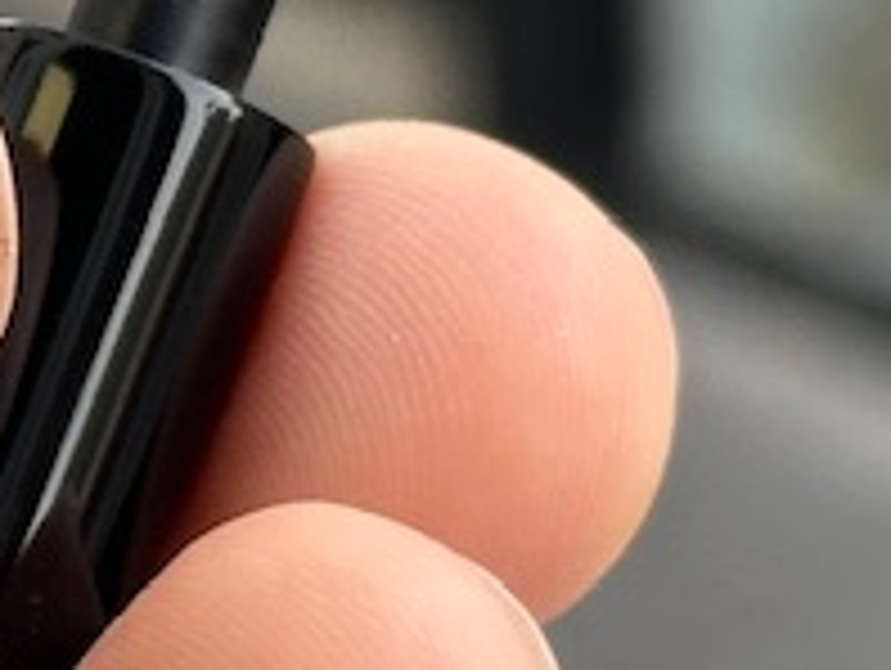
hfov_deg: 6.2
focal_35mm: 310
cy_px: 202
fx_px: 7989
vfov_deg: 4.8
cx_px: -801
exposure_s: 1/401
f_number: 1.78
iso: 64
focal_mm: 6.86
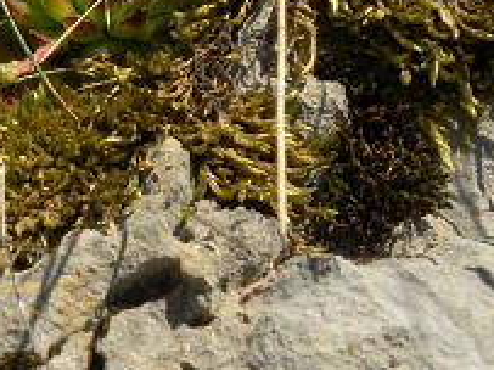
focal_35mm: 109
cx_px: 7
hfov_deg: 17.7
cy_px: 54
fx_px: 1555
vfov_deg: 13.5
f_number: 5
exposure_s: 1/640
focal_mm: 8.2
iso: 100
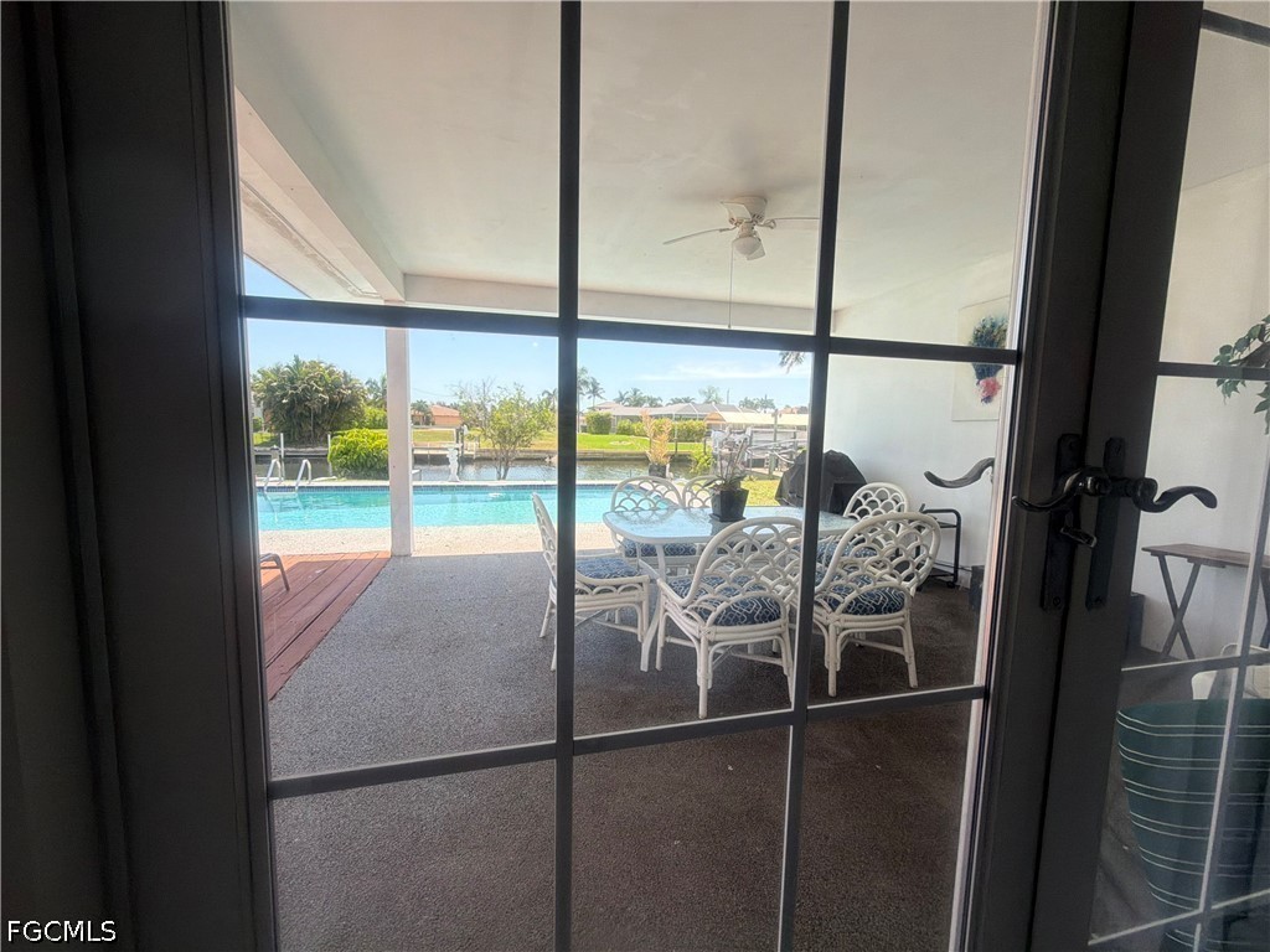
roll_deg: -2.6
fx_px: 514
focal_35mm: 14
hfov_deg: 102.1
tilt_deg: -6.6
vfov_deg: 85.7
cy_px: 476
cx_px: 635
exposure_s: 1/502
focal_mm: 2.22
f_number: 2.2
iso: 64
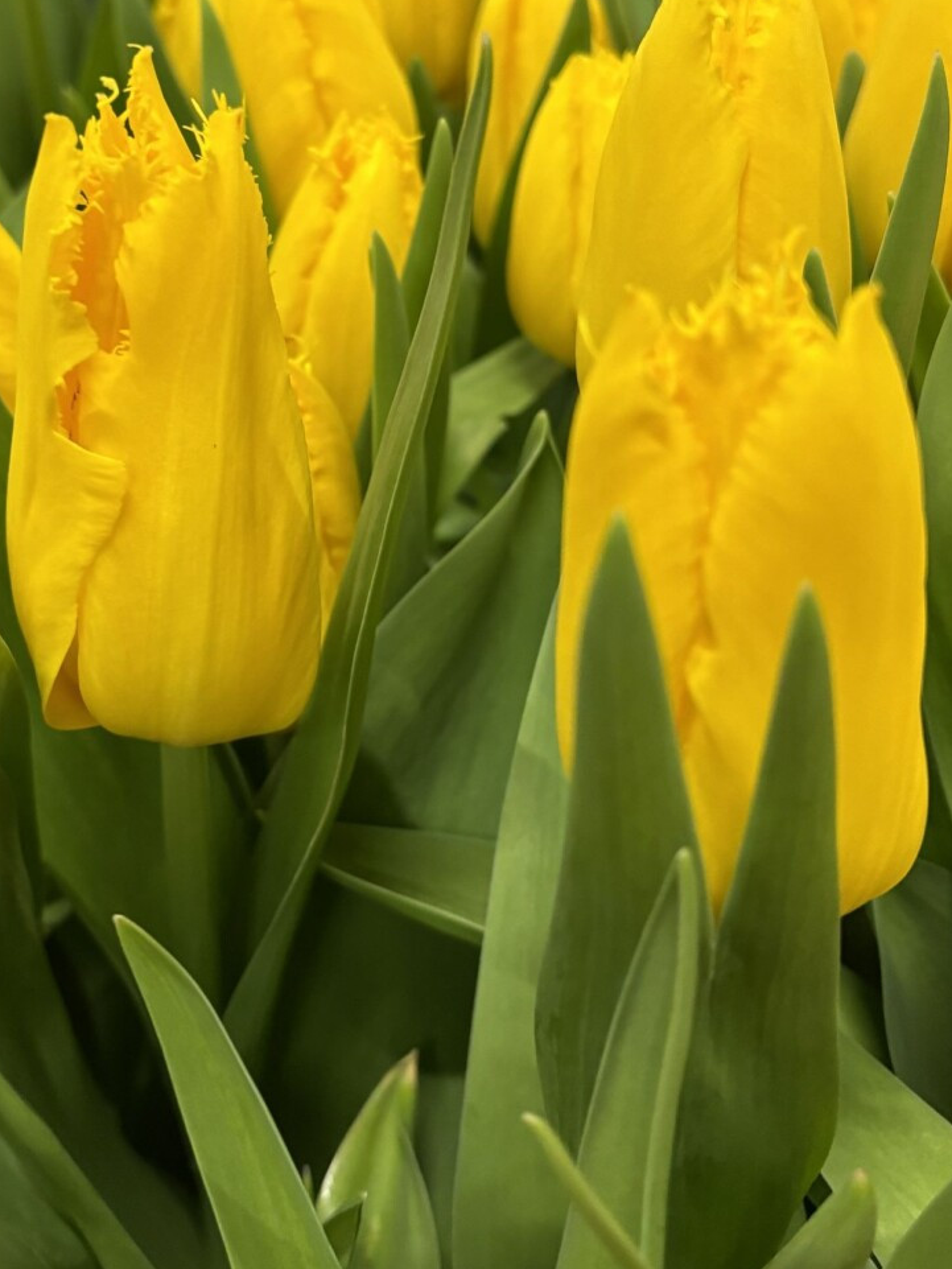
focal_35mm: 44
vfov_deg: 42.7
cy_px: 487
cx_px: 308
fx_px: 1613
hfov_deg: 32.6
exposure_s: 1/50
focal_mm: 5.96
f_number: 1.6
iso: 200
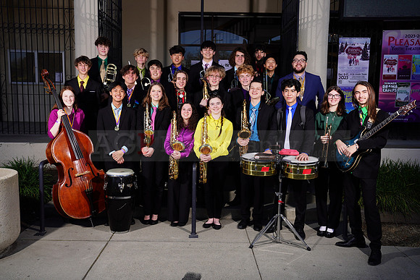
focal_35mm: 35
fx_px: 408
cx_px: 210
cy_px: 140
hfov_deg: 54.4
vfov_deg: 37.9
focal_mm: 35
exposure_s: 1/250
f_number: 8
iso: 100
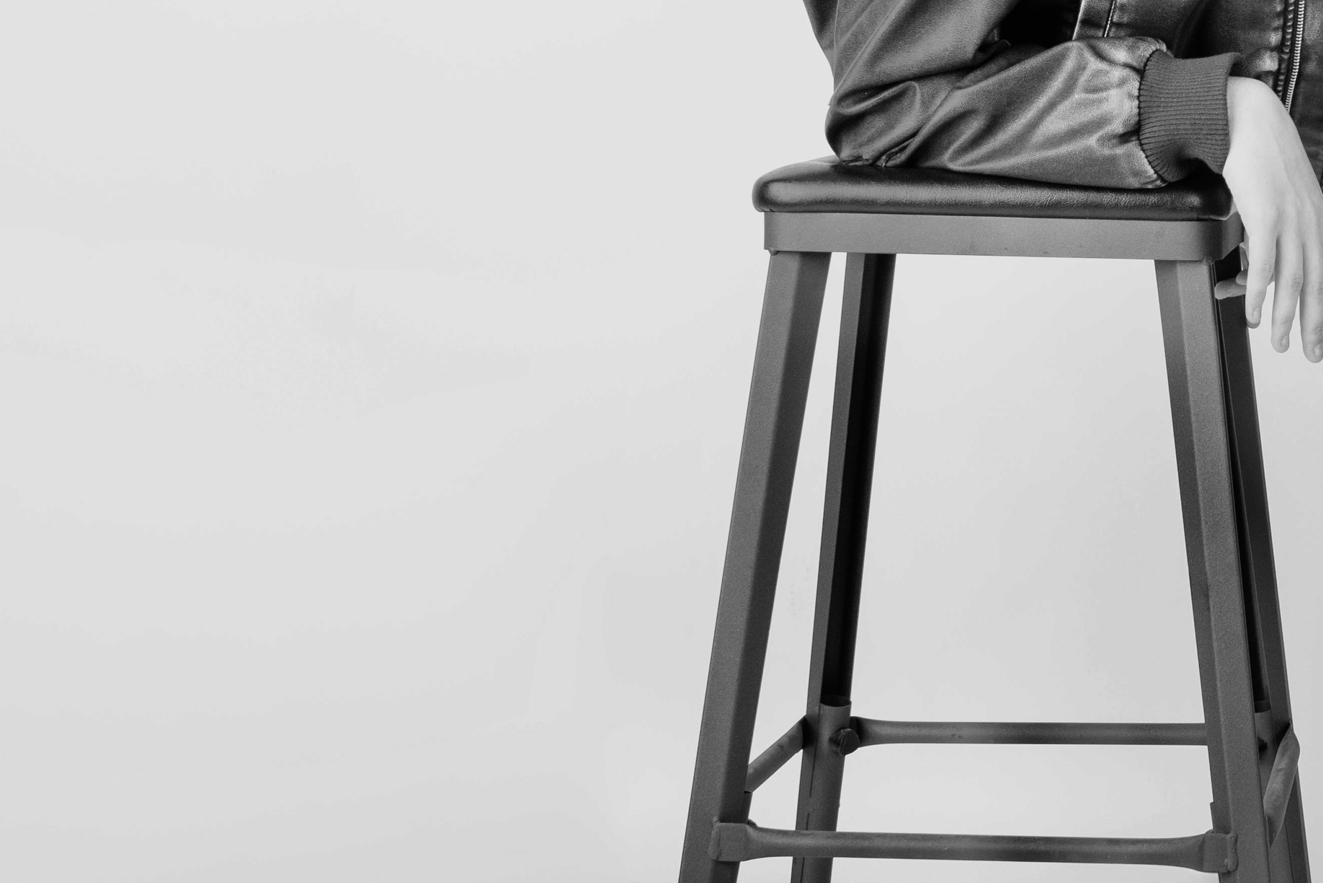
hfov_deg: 27.1
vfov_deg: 20.2
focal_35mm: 67
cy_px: 227
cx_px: 1521
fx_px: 2463
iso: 200
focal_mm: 24
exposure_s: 1/200
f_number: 5.6
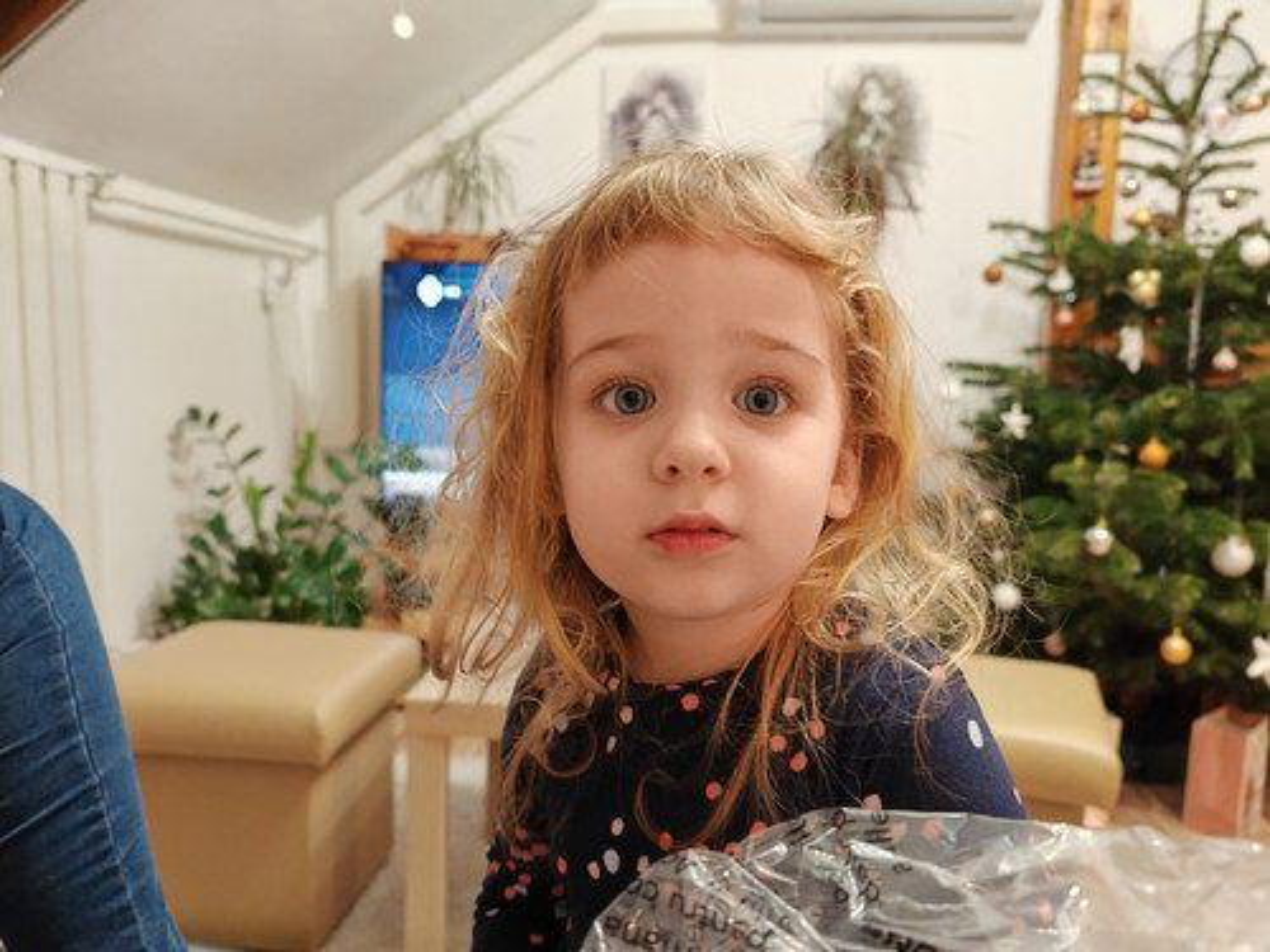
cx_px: 635
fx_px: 991
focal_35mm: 27
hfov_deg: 65.3
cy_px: 476
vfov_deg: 51.4
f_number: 1.6
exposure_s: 1/66
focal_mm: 7.62
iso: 1000
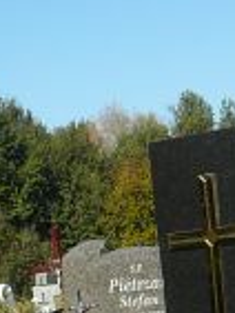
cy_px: 604
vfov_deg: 11.3
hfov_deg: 9.3
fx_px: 1437
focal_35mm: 159
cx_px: 86
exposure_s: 1/400
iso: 80
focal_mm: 5.2
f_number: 5
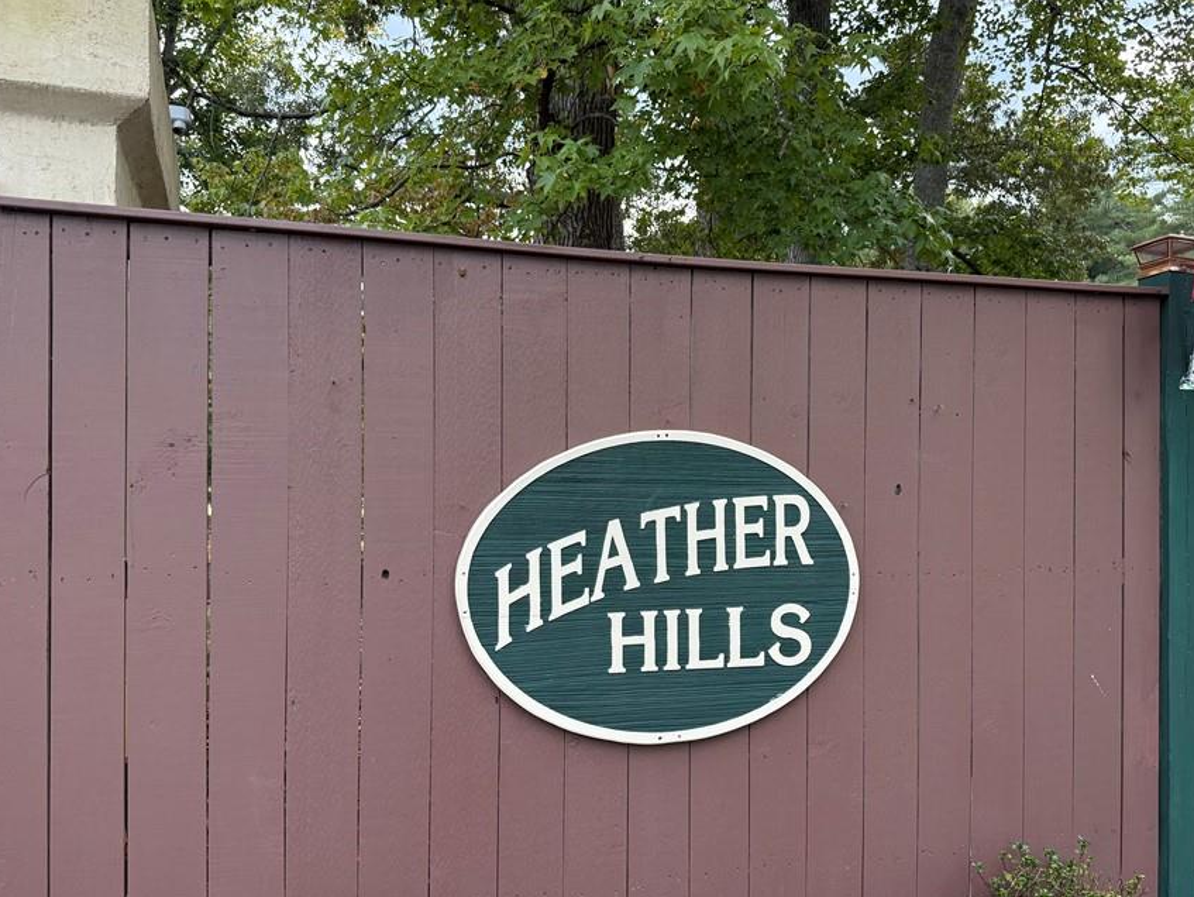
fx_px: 1001
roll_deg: -1.1
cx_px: 637
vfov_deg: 48.2
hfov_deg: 61.6
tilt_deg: +1.2
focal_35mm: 29
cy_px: 472
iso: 200
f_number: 1.78
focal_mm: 6.76
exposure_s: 1/98
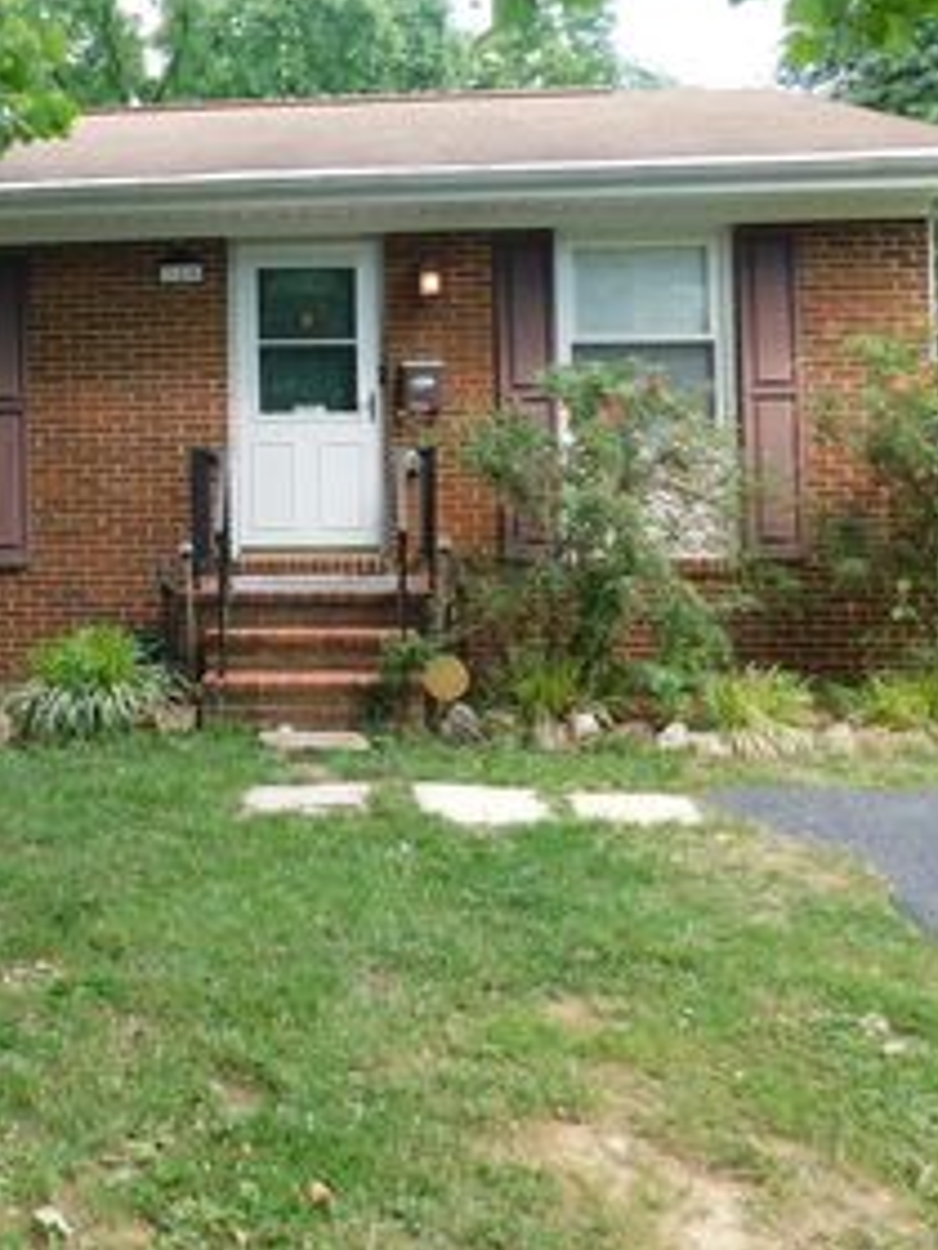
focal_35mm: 41
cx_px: 107
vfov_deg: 45.2
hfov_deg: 33.4
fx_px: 1481
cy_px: 426
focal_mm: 4
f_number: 3
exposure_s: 1/200
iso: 125
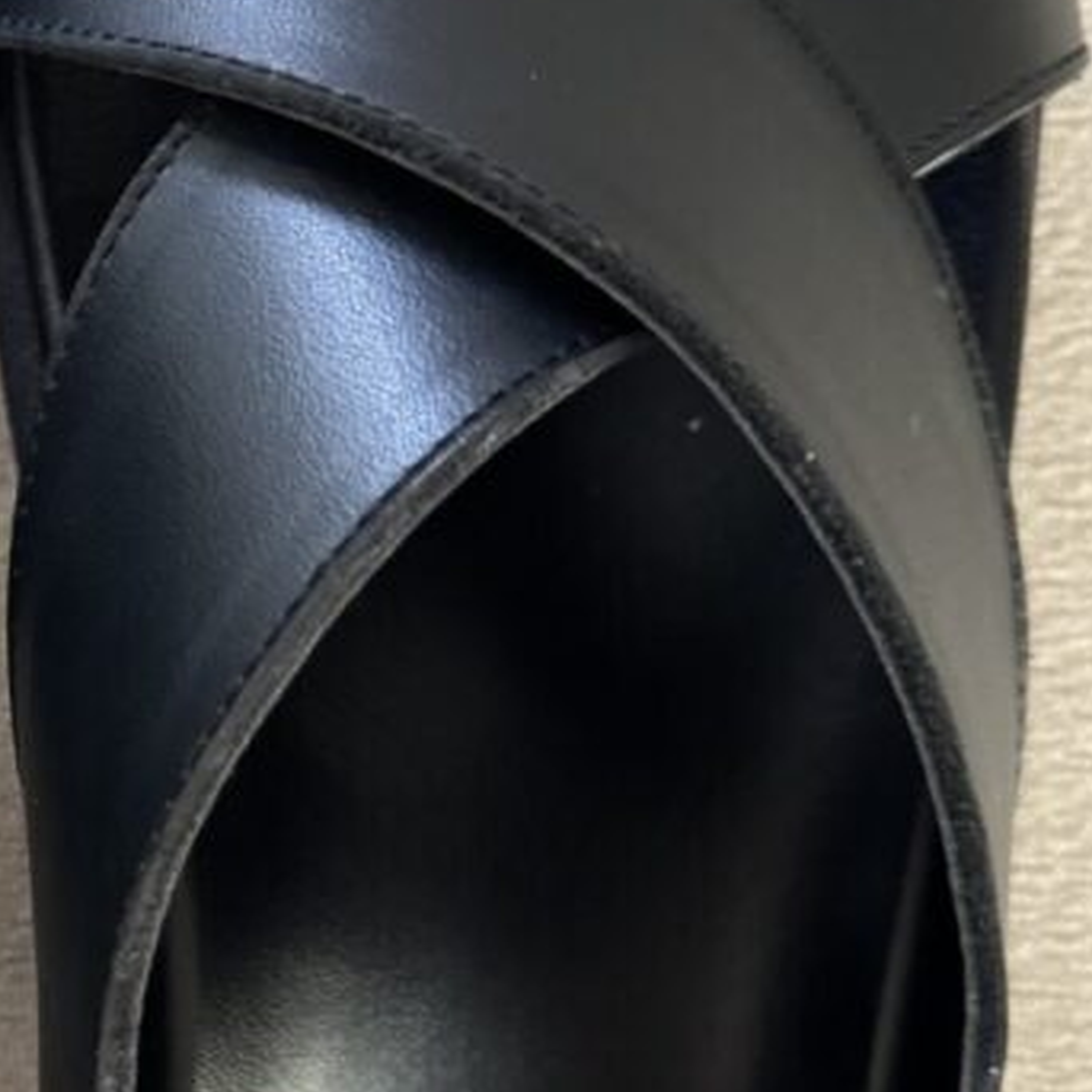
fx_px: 2605
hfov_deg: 22.2
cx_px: -137
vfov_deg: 23.5
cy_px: 757
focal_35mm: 73
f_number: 1.78
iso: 1000
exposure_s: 1/40
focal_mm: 6.76
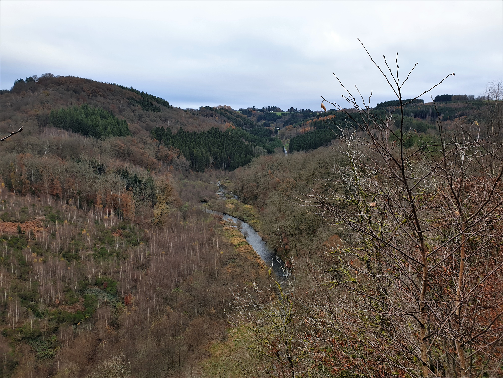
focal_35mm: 26
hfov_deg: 67.3
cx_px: 252
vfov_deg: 53.1
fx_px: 378
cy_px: 189
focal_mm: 4.3
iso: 50
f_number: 2.4
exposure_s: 1/152
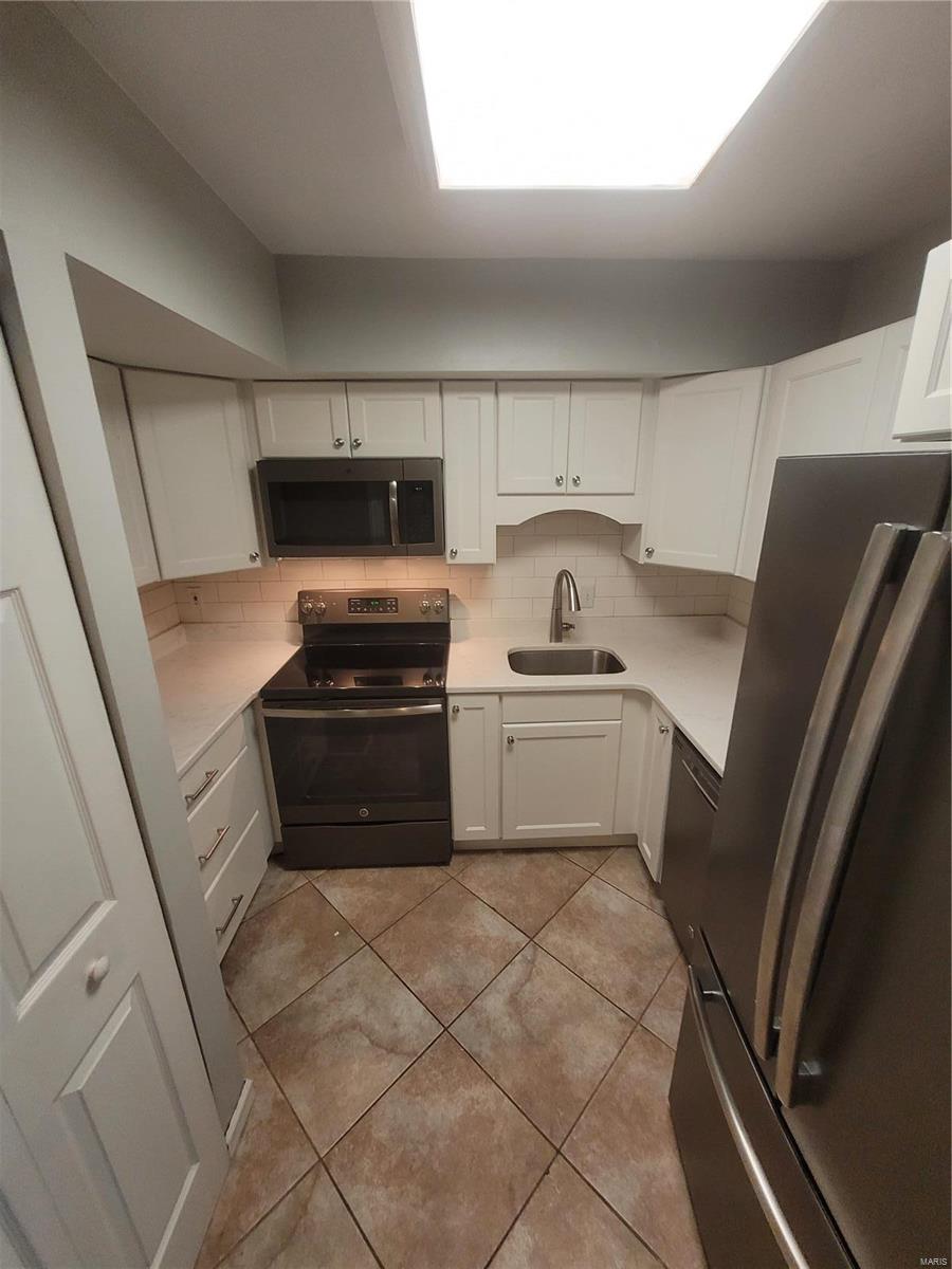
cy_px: 634
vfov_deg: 106.2
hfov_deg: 89.9
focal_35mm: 13
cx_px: 476
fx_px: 477
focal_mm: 1.74
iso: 200
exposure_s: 1/59
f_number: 2.2
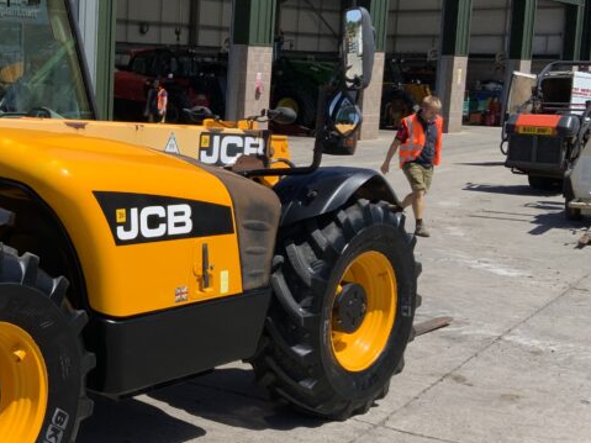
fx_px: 1058
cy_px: 228
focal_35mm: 62
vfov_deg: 23.6
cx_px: 57
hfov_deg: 29.9
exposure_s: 1/1534
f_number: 1.8
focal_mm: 3
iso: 16
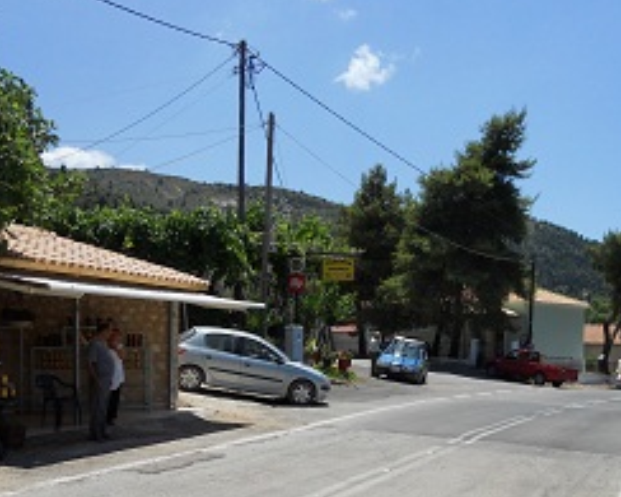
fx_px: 845
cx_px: 401
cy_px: 348
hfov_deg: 40.0
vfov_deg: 32.3
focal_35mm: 46
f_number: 3.2
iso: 80
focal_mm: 4.9
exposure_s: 1/1250
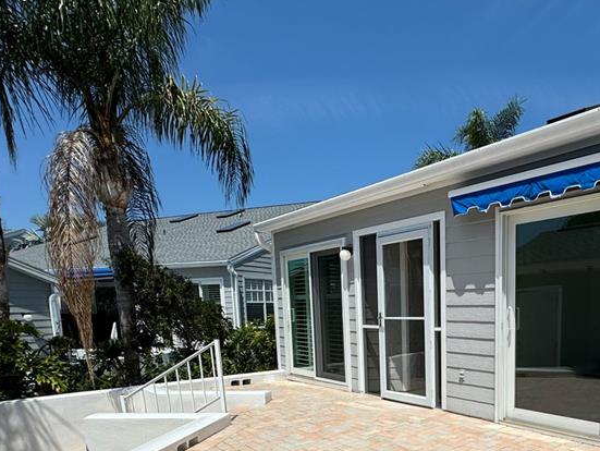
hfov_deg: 64.4
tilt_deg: -8.0
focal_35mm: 26
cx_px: 428
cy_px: 365
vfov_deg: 49.8
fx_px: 451
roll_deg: +0.1
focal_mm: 2.22
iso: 40
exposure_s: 1/4367
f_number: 2.2
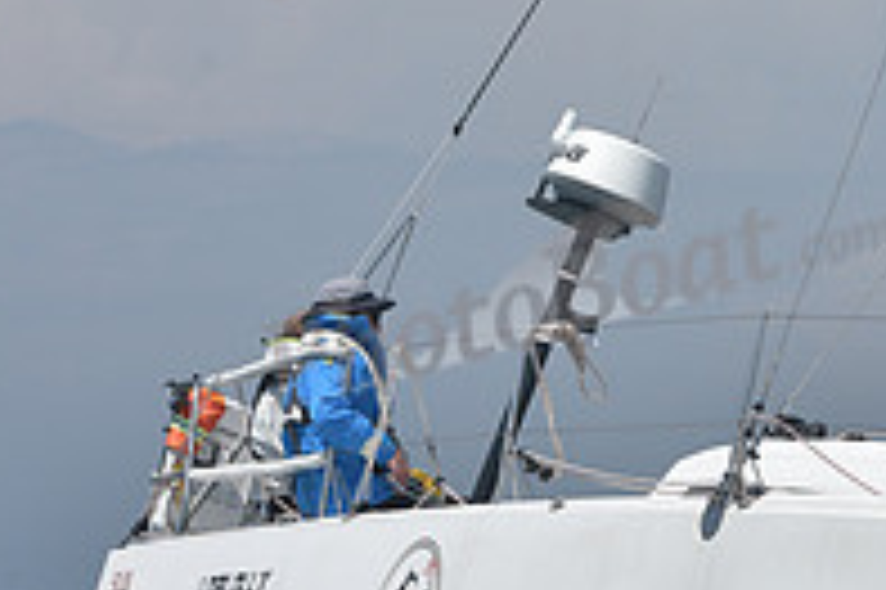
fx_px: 8115
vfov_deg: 4.2
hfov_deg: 6.2
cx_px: 1133
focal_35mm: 330
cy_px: 466
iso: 320
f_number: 11
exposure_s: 1/1000
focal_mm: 112
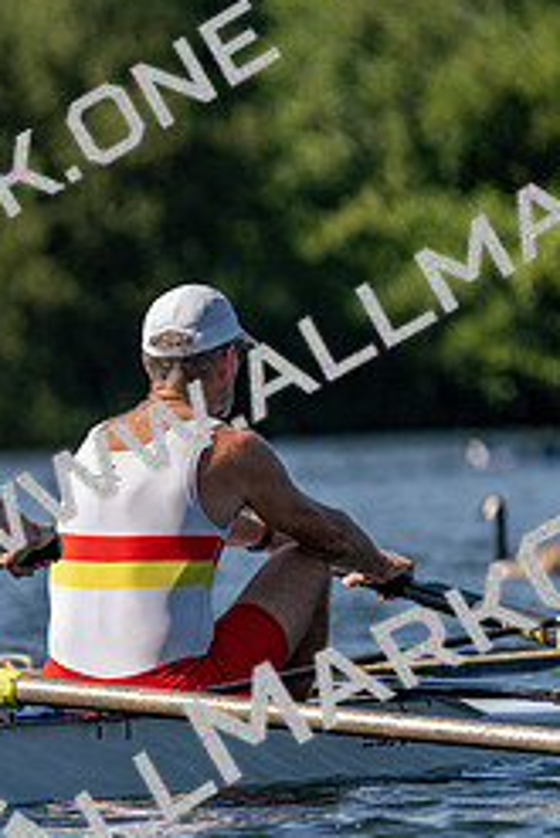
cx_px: -322
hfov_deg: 1.4
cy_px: 636
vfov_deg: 2.1
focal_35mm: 966
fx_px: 22507
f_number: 6.3
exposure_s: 1/1600
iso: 200
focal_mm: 411
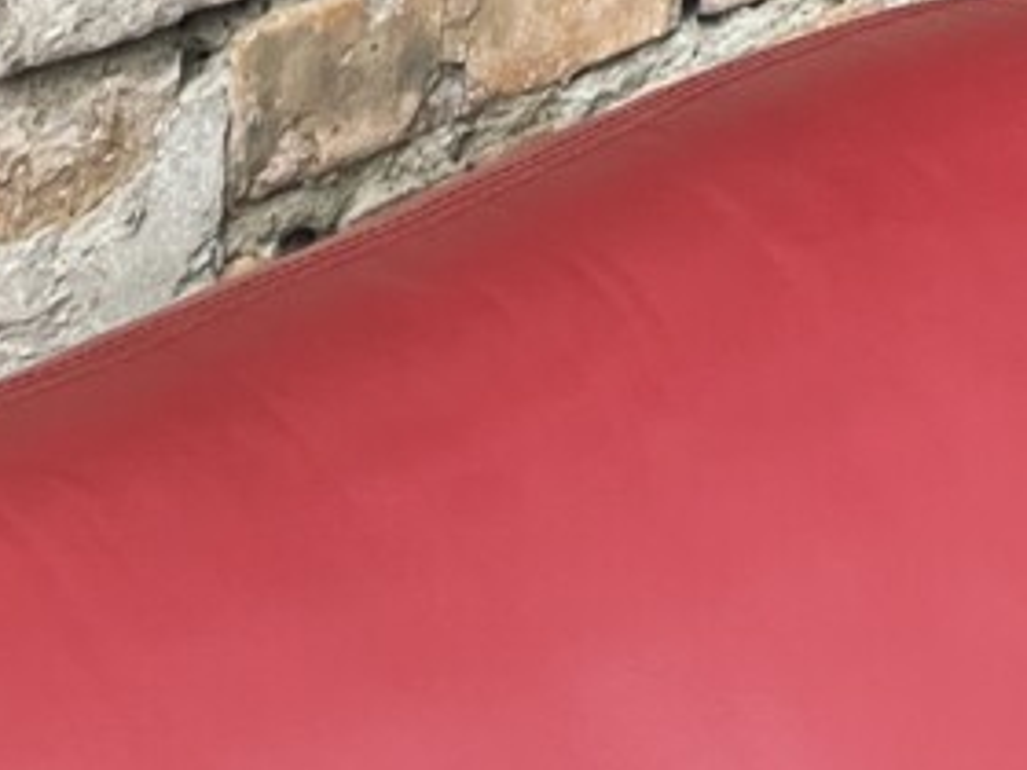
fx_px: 8129
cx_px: 40
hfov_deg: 7.2
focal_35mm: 274
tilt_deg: -29.4
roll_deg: -4.1
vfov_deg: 5.4
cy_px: 1104
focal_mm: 7.5
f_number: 2.2
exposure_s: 1/50
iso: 160
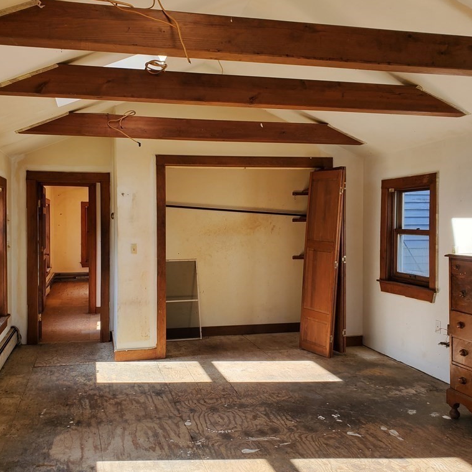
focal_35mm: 31
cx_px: 207
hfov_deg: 52.4
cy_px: 236
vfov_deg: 52.5
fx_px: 478
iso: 50
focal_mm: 4.3
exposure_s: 1/120
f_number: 2.4
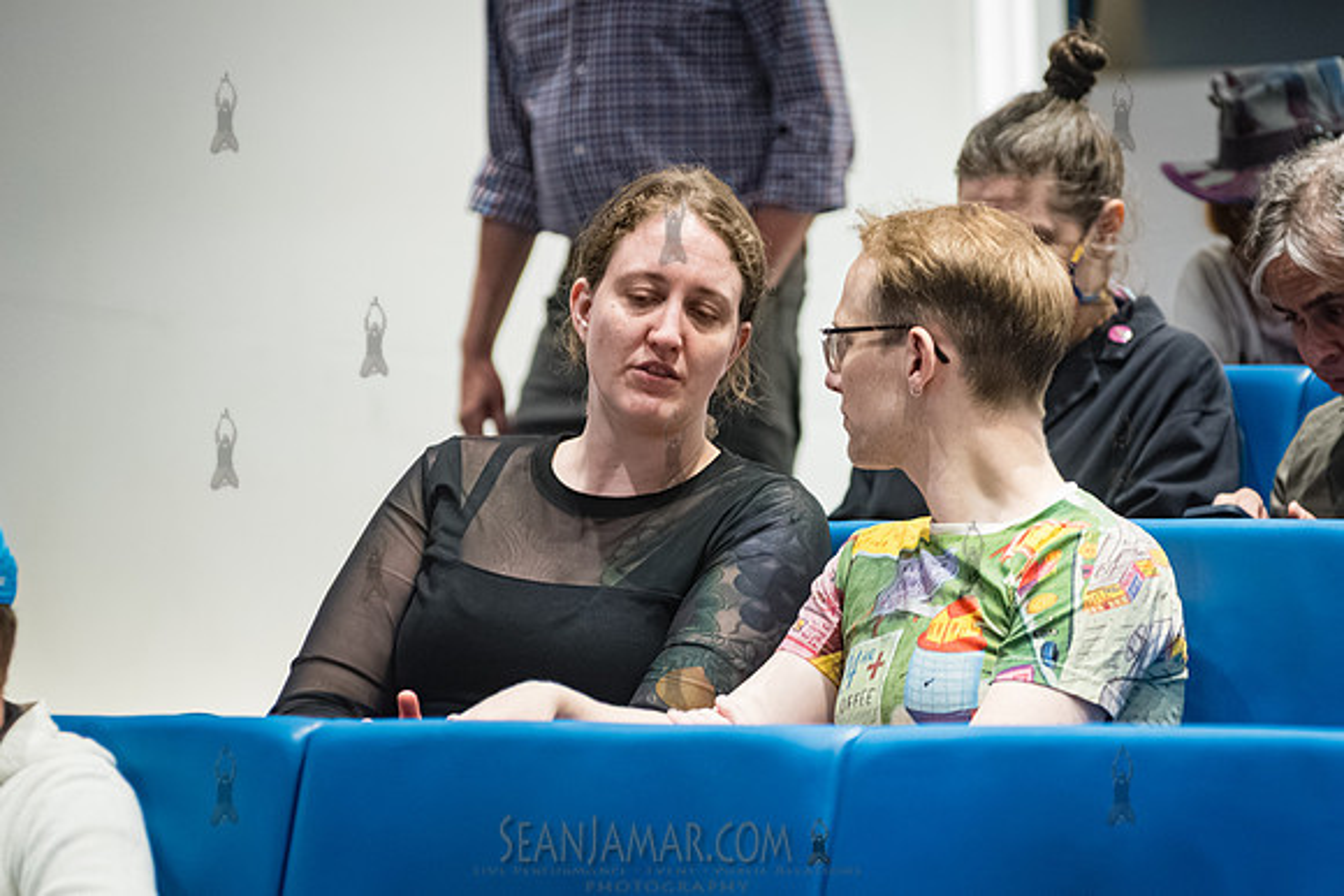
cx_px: 831
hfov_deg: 7.3
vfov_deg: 4.9
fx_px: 10461
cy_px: 478
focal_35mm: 280
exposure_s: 1/200
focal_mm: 200
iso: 5000
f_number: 4
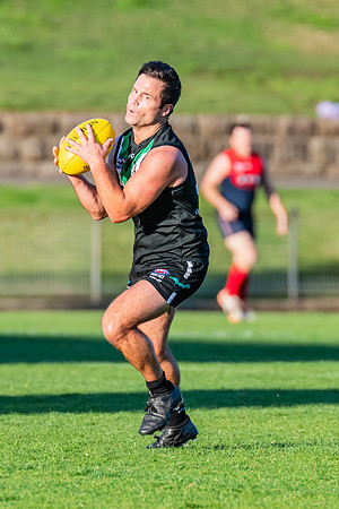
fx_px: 13183
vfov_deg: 2.2
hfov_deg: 1.5
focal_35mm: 933
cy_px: 244
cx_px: 197
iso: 800
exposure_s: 1/1600
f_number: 5.6
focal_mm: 420
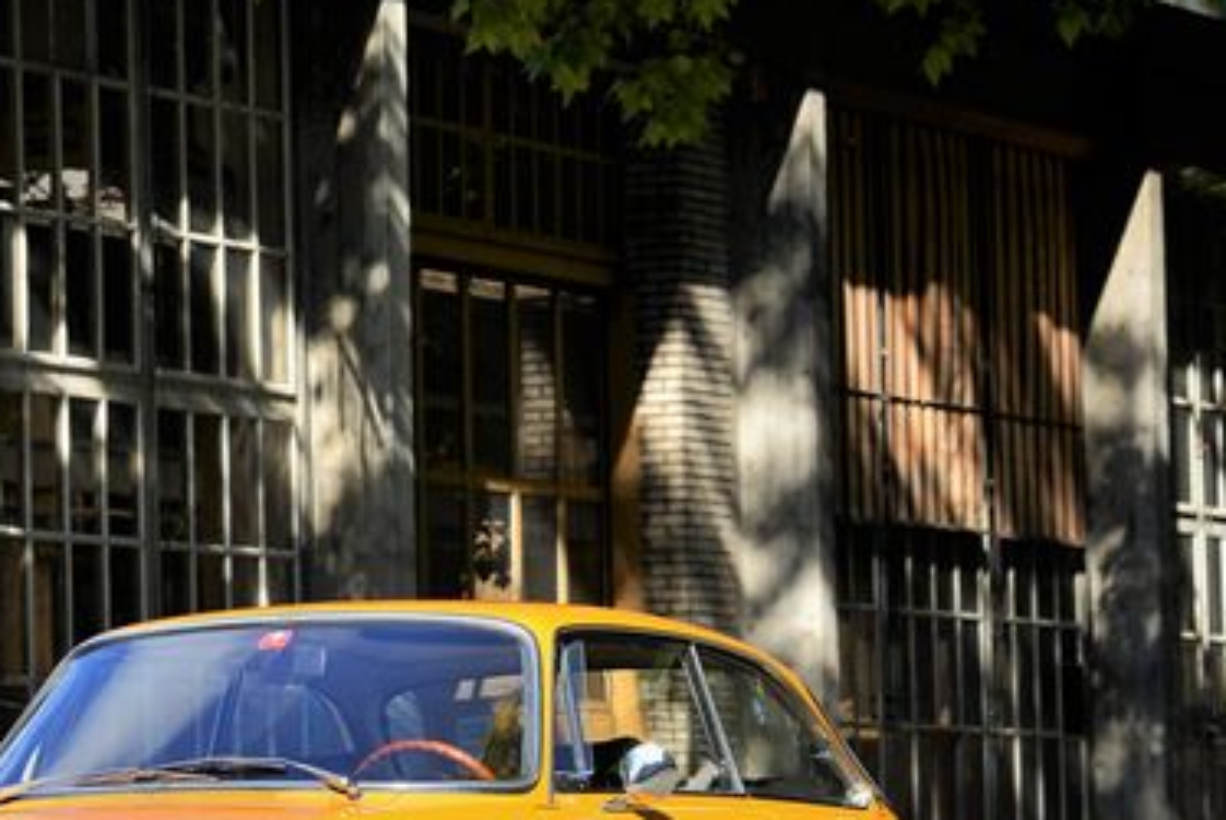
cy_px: 453
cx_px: 387
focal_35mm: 218
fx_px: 7430
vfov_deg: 6.3
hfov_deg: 9.4
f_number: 8
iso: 200
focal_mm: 85
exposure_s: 1/250
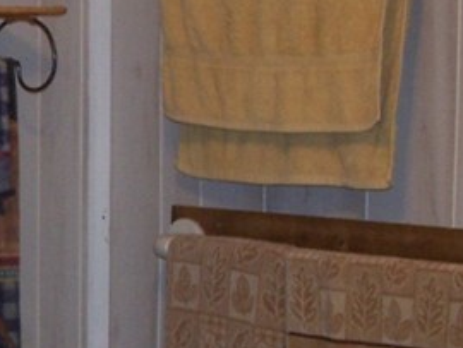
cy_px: 261
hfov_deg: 13.4
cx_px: -67
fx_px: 1928
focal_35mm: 144
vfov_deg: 10.3
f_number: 2.8
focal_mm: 6.3
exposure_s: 1/60
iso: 140
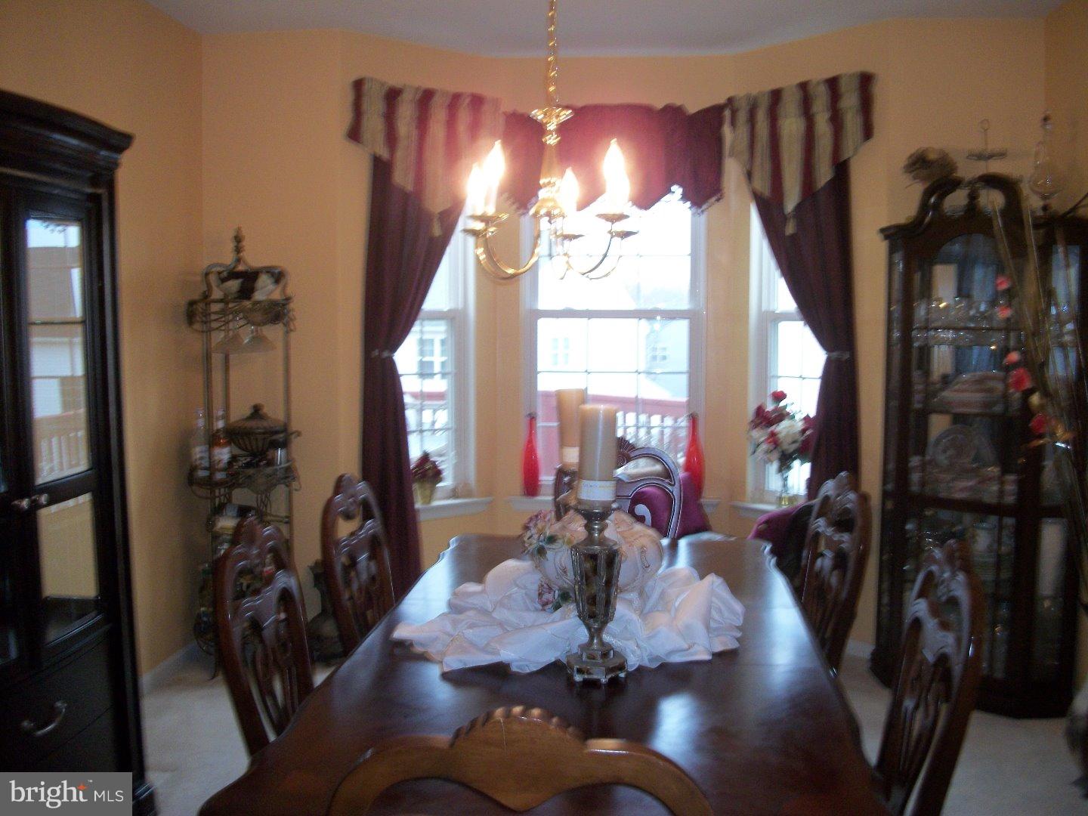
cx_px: 544
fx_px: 1006
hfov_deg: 56.8
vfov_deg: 44.2
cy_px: 408
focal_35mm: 32
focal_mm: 5.7
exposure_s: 1/40
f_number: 2.9
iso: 160
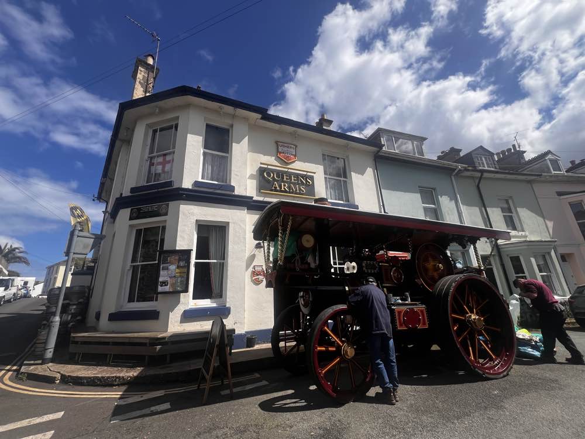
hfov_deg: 106.2
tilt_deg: +16.9
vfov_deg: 89.9
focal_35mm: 13
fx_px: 220
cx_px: 292
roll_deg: +3.8
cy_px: 220
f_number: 1.8
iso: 32
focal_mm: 1.57
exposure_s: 1/2096
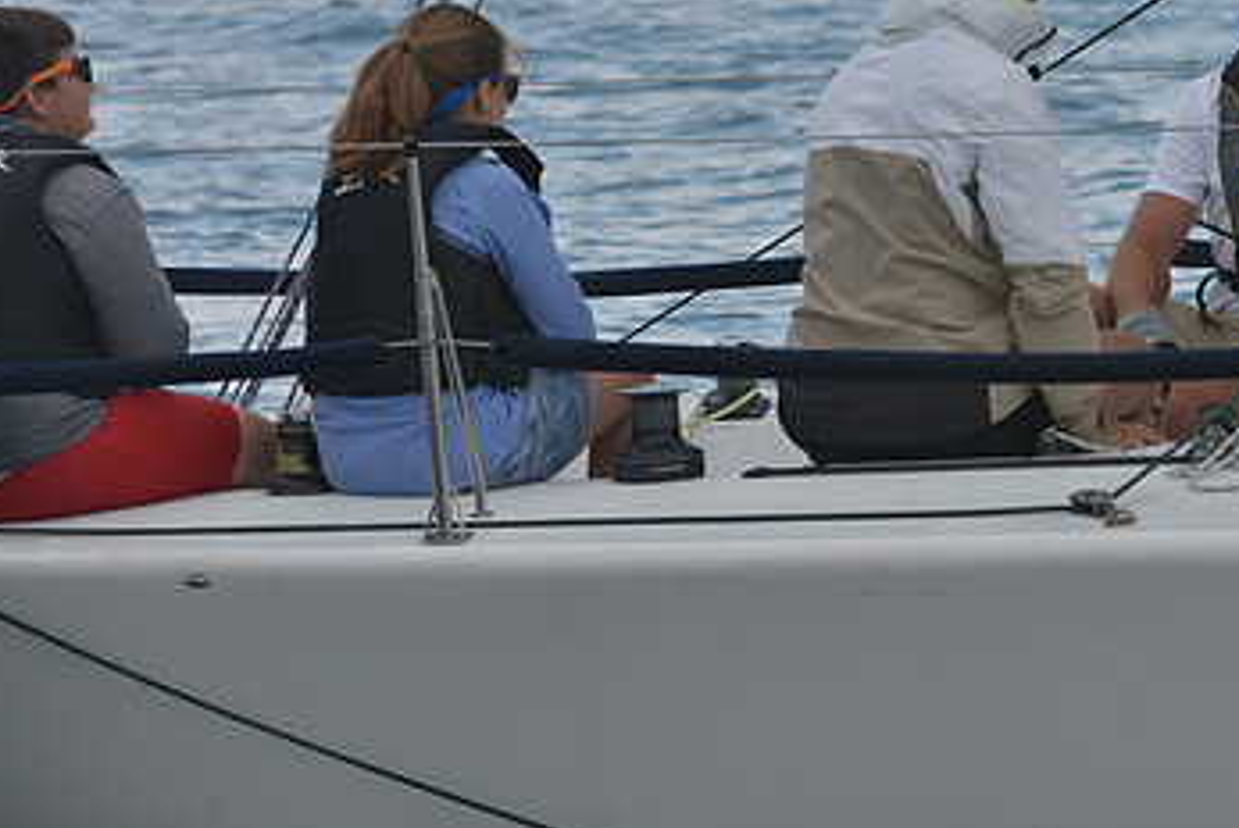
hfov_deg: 6.2
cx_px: 1010
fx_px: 11504
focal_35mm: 334
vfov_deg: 4.1
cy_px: 202
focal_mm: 200
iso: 280
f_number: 7.1
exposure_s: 1/800
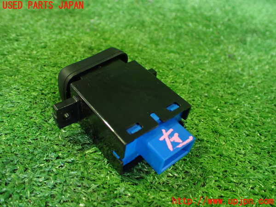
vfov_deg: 46.8
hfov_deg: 60.0
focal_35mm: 30
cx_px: 138
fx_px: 239
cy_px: 104
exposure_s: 1/30
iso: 1000
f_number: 2.3
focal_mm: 5.4
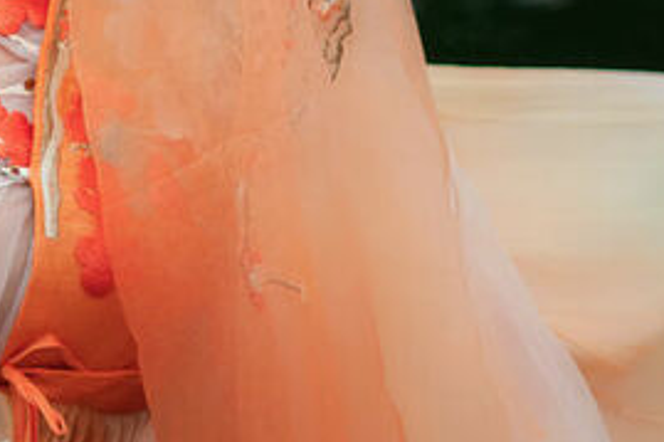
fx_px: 3594
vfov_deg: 7.0
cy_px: -173
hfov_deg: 10.2
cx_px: -338
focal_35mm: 195
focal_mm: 50
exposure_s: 1/320
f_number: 1.8
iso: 100
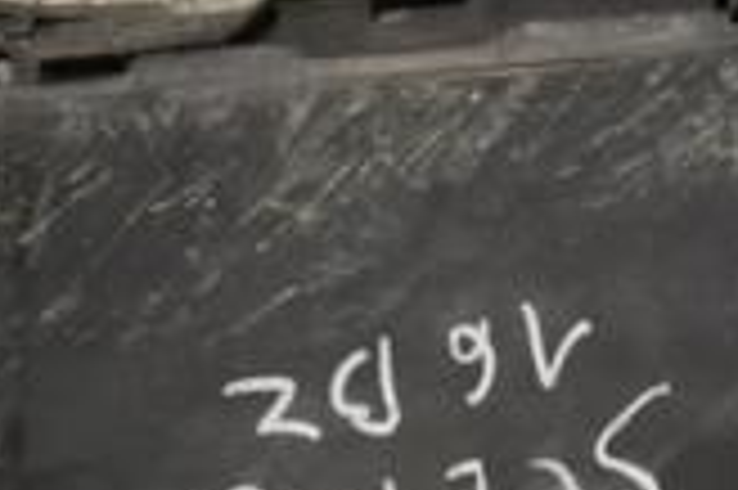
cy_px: 238
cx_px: 310
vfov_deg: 12.4
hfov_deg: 18.6
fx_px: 2253
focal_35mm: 110
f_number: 10
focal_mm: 20
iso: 3200
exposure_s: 1/400
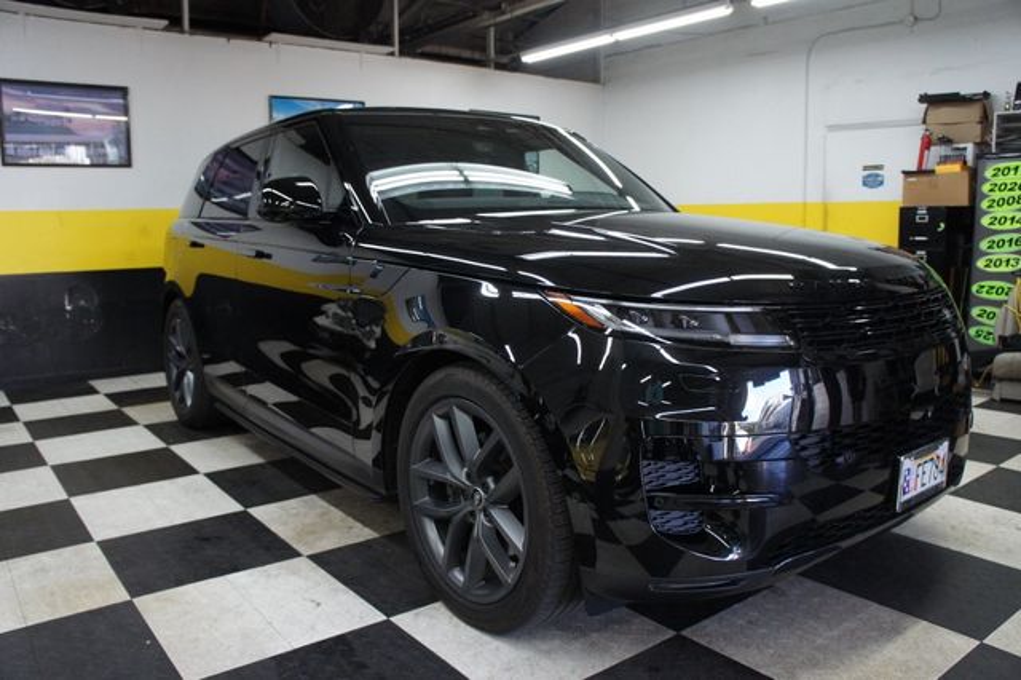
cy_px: 340
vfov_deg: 47.9
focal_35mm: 27
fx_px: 765
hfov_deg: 67.4
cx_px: 510
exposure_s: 1/200
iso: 1250
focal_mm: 18
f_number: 3.5
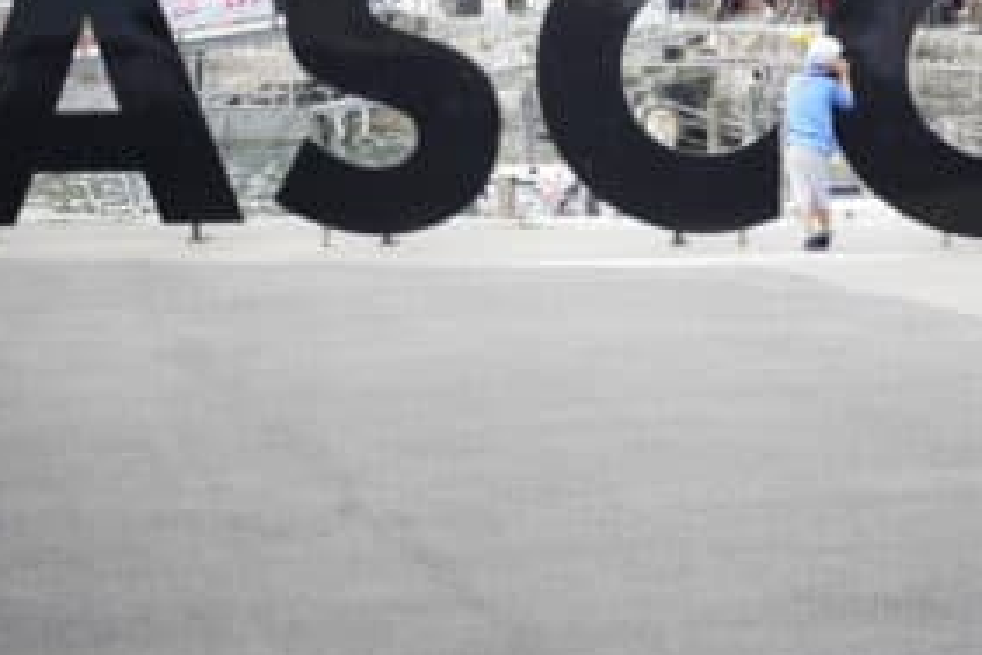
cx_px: 700
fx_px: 4528
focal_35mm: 166
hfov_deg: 12.4
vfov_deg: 8.2
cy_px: -172
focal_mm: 40
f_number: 4.5
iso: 100
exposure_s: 1/200
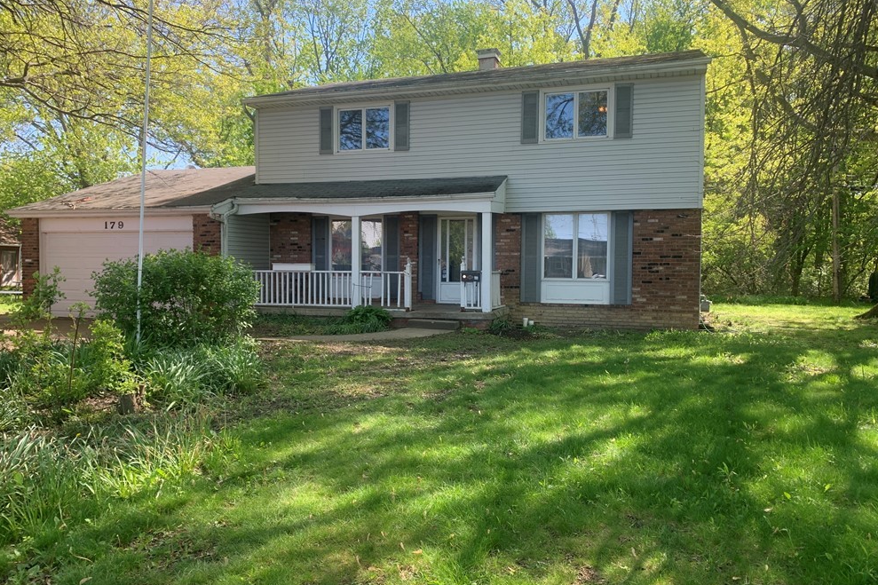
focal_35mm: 28
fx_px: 683
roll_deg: -0.6
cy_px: 291
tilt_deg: -1.4
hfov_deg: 65.5
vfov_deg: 46.4
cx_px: 437
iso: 25
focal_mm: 4.25
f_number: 1.8
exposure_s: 1/355
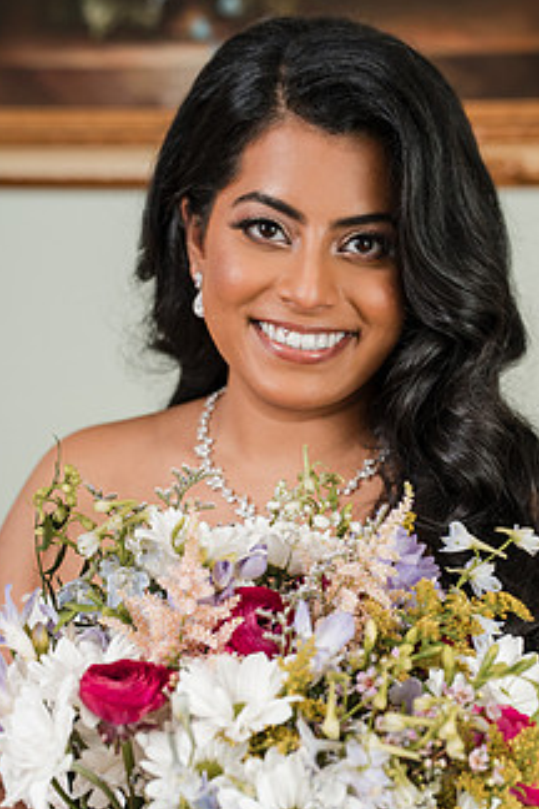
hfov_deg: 13.7
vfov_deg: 20.4
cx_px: 337
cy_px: 487
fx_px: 2246
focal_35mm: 100
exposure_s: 1/250
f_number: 4
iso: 1000
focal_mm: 72
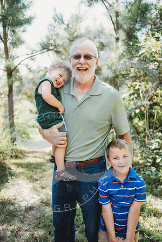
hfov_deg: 33.4
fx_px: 270
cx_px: 81
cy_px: 121
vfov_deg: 48.5
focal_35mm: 40
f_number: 2.8
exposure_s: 1/200
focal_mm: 40
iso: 100
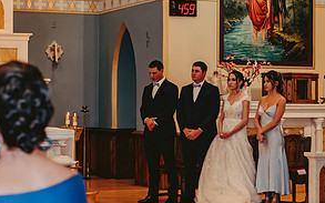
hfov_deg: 20.6
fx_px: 894
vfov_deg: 12.9
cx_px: 175
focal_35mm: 101
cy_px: 89
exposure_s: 1/125
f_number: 2.8
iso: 800
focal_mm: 50
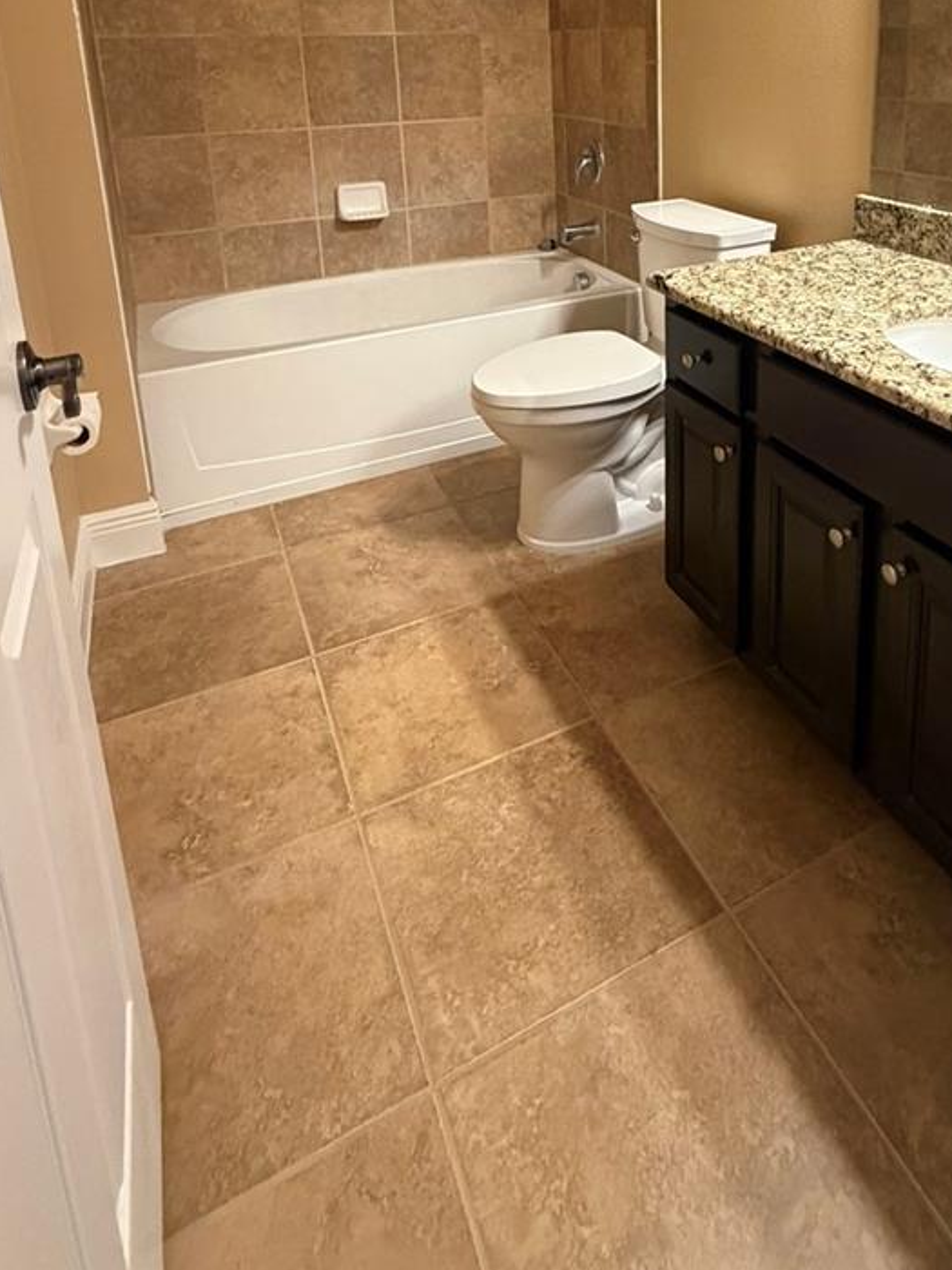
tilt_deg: -9.0
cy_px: 239
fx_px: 880
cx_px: 635
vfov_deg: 64.7
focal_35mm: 24
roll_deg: +3.2
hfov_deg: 55.6
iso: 640
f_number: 2.2
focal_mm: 2.22
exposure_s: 1/60
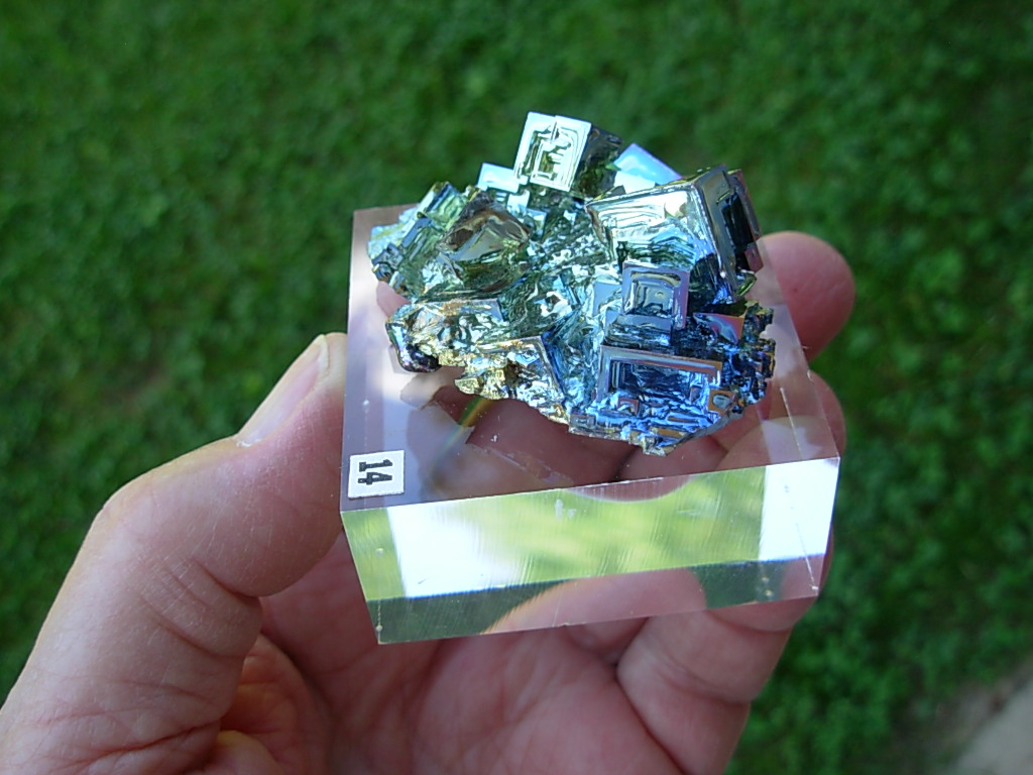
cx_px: 516
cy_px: 388
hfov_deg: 49.0
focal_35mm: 38
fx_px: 1134
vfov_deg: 37.7
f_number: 2.9
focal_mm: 6.3
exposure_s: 1/157
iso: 50
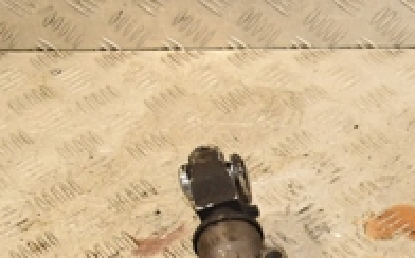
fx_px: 1017
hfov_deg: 20.5
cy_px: 340
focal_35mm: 90
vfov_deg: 13.9
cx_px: 580
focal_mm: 18
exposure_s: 1/200
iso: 800
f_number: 7.1
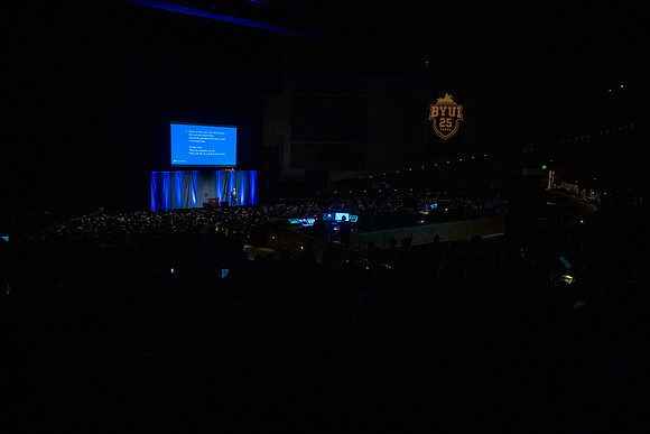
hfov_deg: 73.7
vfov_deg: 53.2
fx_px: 433
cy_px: 217
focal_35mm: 24
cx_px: 325
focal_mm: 24
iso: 2500
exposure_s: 1/100
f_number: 2.8
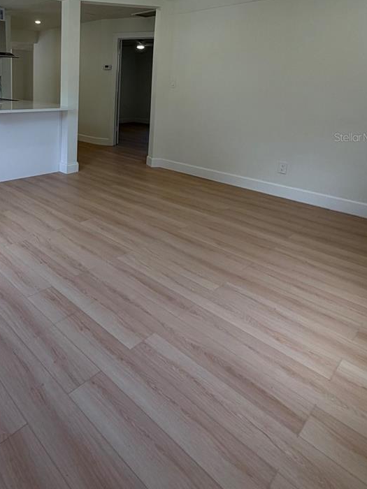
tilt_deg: -8.9
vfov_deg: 68.1
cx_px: 69
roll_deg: -0.9
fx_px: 339
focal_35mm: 24
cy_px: 137
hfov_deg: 52.8
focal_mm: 2.22
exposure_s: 1/120
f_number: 2.2
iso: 64
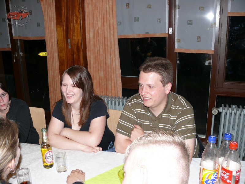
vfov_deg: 40.7
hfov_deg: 52.6
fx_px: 248
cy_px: 92
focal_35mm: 35
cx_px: 122
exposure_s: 1/30
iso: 100
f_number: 2.8
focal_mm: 7.4
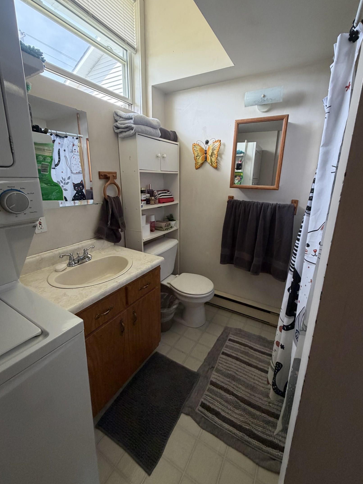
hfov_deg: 81.8
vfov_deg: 98.1
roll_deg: -1.4
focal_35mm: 15
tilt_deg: -13.7
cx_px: 184
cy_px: 231
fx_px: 210
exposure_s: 1/121
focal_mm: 2.22
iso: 250
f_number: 2.2
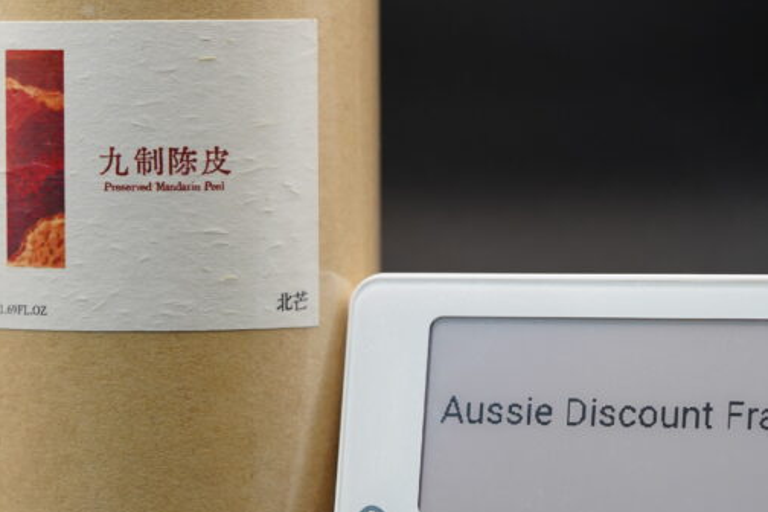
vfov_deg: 7.5
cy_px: 153
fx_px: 3904
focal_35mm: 183
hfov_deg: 11.2
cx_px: 143
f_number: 5
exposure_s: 1/100
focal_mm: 90
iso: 1250
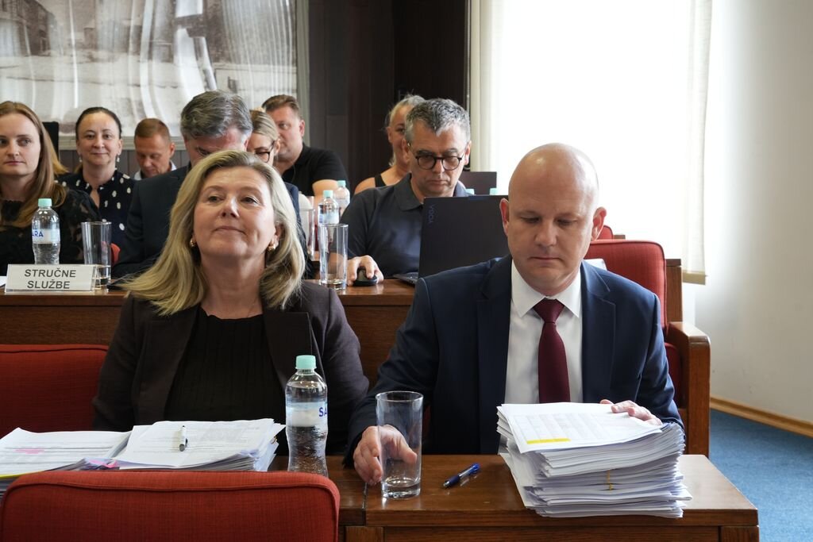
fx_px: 1084
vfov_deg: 28.1
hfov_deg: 41.1
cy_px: 271
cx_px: 406
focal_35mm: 48
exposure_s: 1/50
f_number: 8
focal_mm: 48
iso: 2000
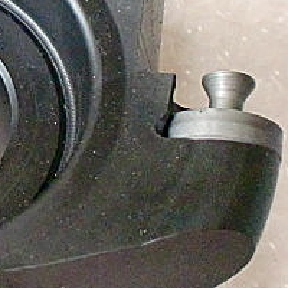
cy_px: 125
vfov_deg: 17.6
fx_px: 932
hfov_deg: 16.6
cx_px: -89
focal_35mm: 99
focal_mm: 6.3
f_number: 3.1
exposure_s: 1/60
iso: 1000
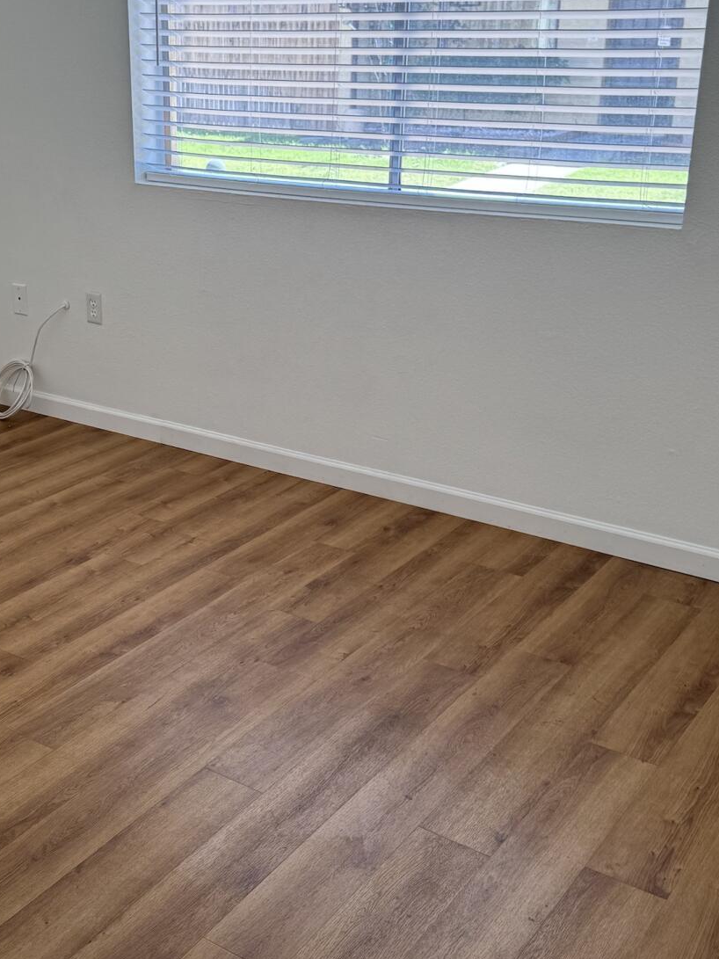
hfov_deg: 32.4
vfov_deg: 42.9
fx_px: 1219
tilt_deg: -18.5
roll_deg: +1.0
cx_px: 210
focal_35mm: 44
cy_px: 469
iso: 64
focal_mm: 6.76
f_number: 1.78
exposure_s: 1/167
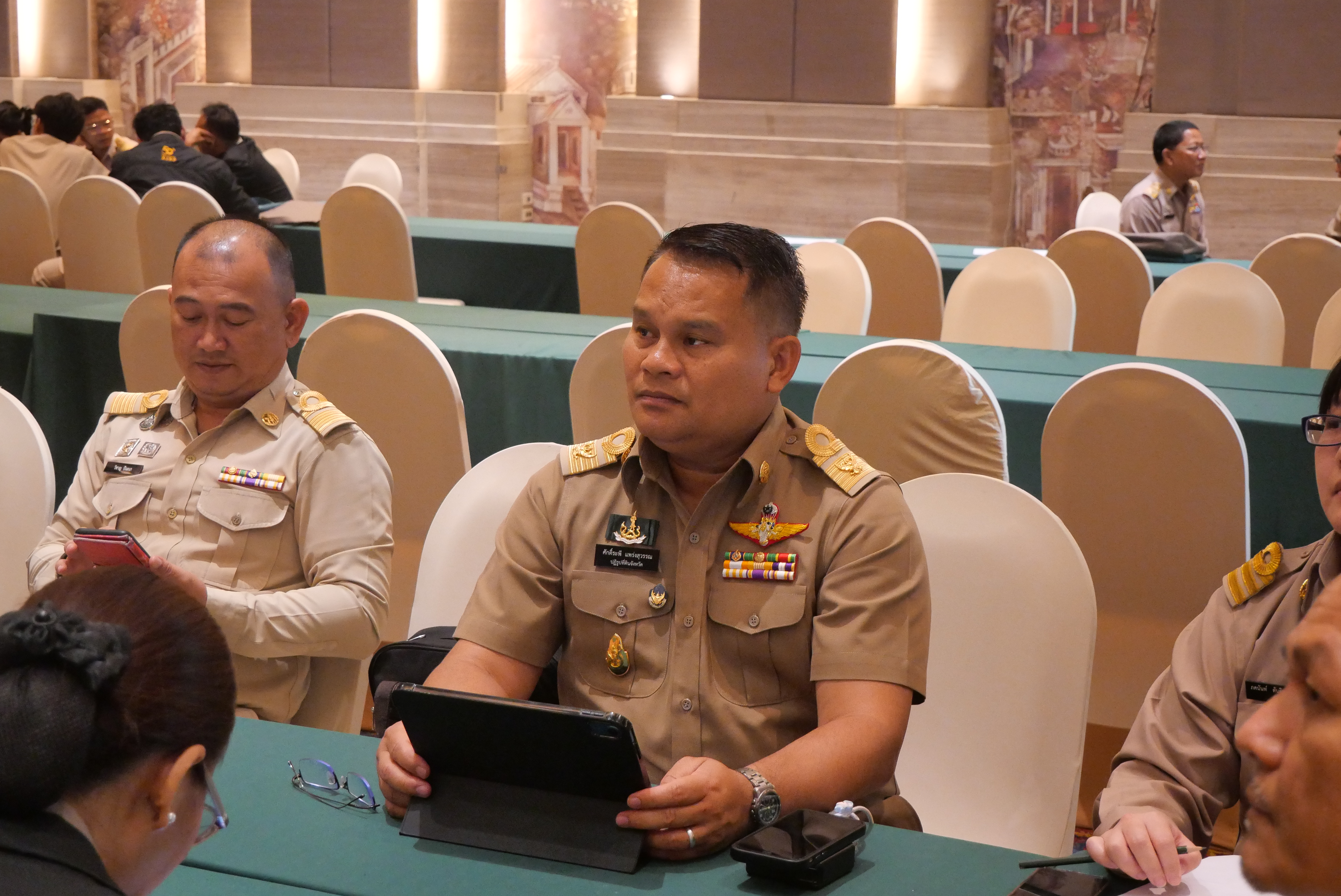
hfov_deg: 34.5
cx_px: 670
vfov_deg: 23.4
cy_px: 448
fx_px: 2162
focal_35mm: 58
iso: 3200
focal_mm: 28
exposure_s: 1/80
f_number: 4.7
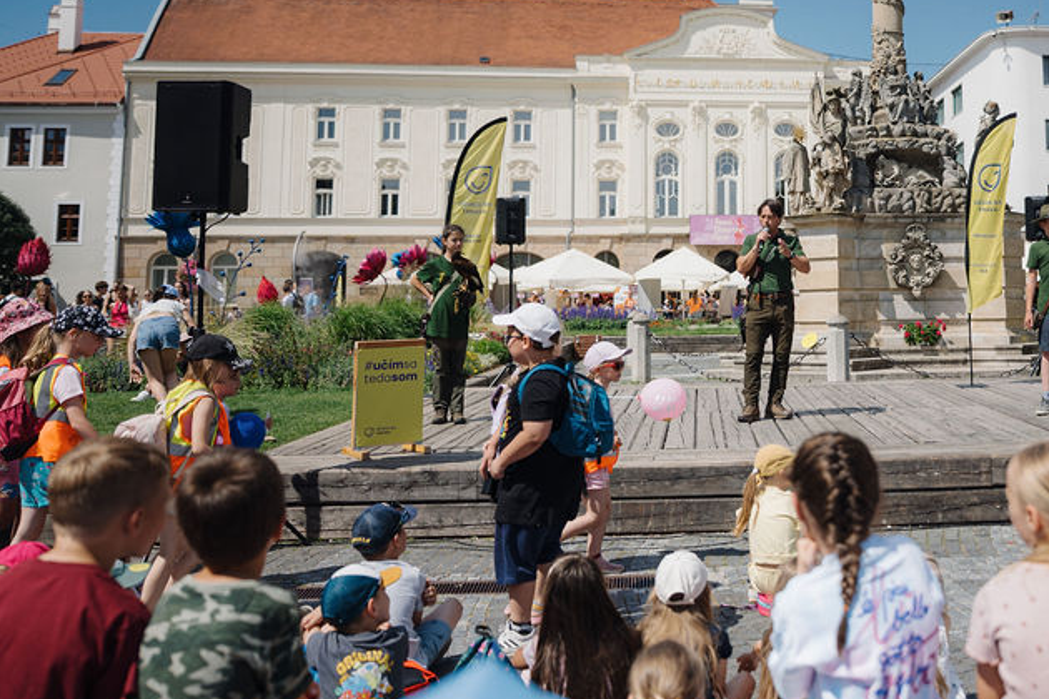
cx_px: 799
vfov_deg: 33.6
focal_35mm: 39
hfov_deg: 47.5
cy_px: 187
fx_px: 1136
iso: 100
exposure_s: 1/8000
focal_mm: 24
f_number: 1.8
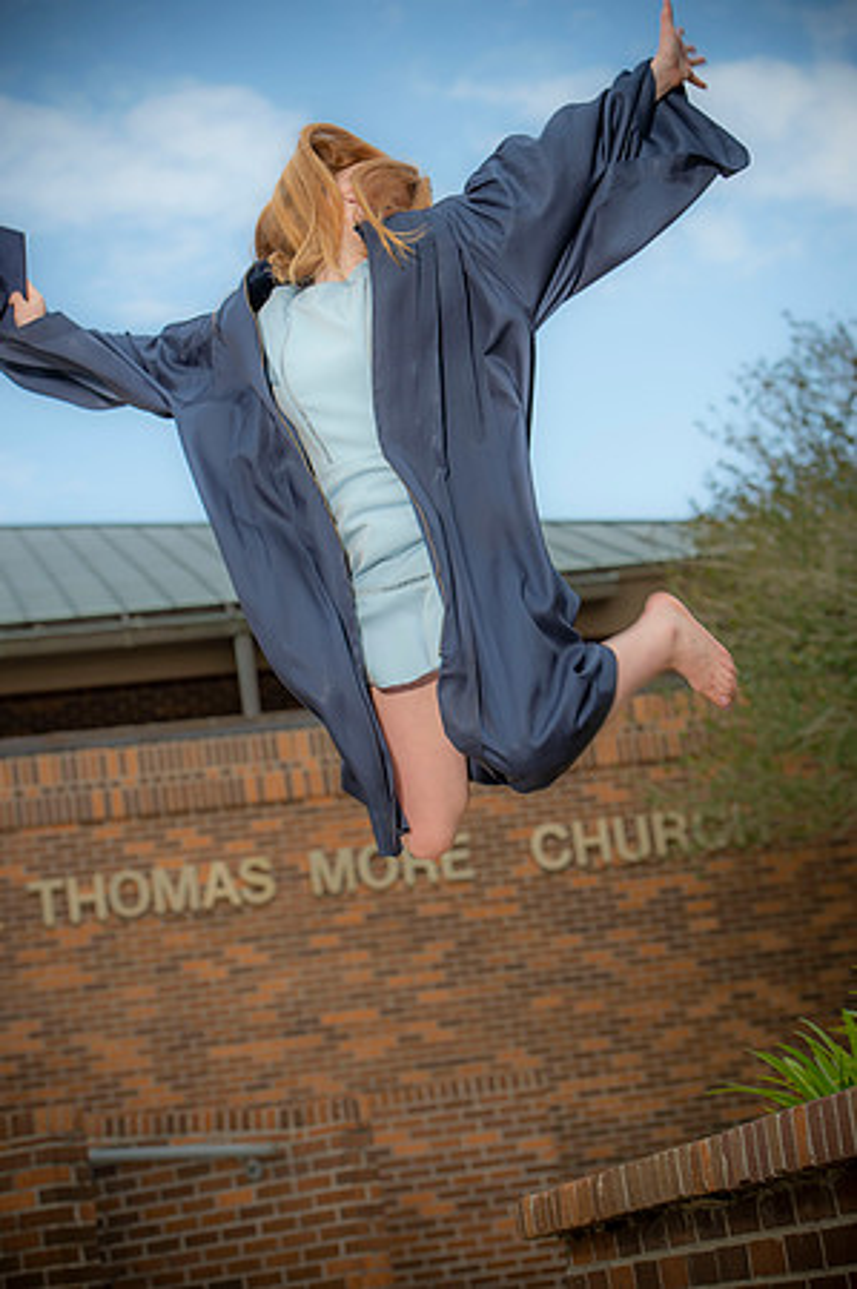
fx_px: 2935
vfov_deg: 24.8
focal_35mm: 82
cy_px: 644
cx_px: 428
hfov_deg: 16.6
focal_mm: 82
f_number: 5
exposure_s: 1/250
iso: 80
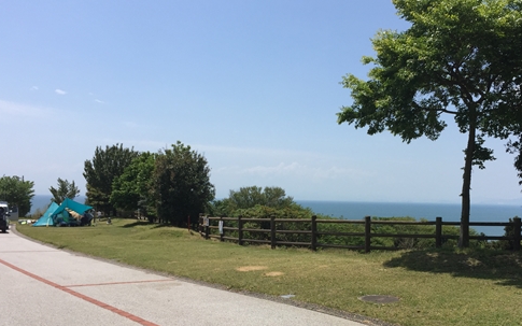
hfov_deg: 51.3
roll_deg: -1.3
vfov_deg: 33.2
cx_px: 307
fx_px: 541
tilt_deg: -3.7
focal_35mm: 38
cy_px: 227
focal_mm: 4.15
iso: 32
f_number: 2.2
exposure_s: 1/2825
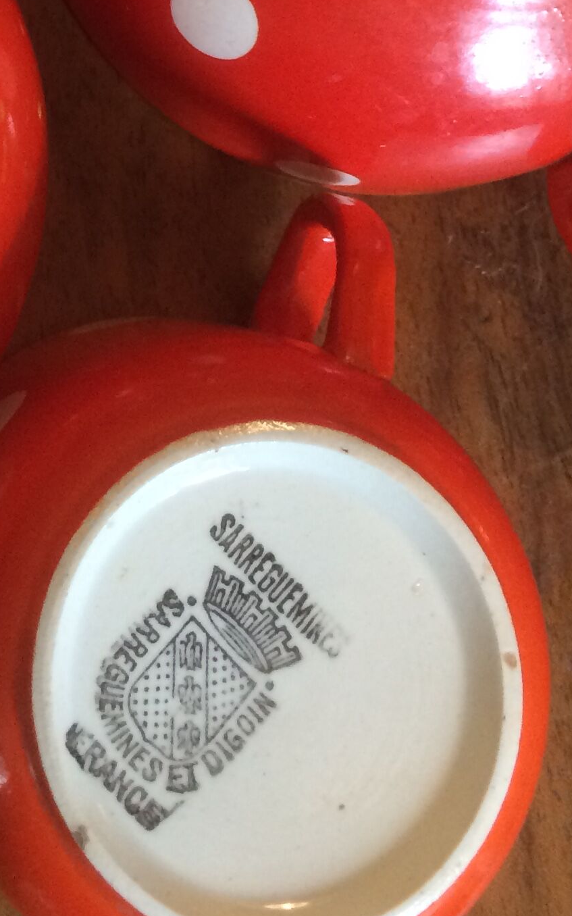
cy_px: -86
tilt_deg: -76.6
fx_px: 1847
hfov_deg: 17.0
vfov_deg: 25.8
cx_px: -78
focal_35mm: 74
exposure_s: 1/33
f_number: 2.2
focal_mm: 4.15
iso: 80
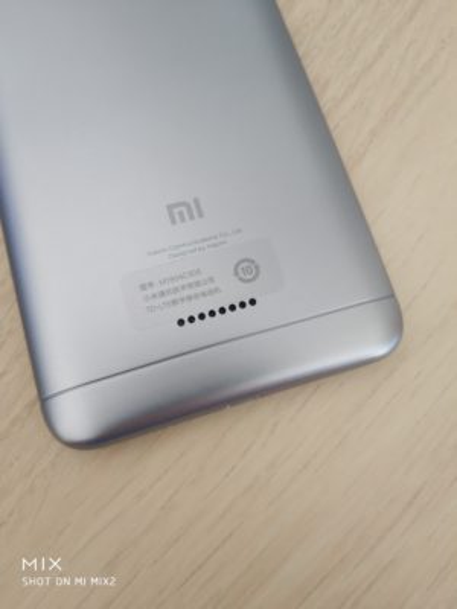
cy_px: 304
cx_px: 228
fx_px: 563
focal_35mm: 32
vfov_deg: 56.8
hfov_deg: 44.2
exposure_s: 1/14
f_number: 2
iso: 802
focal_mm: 4.5
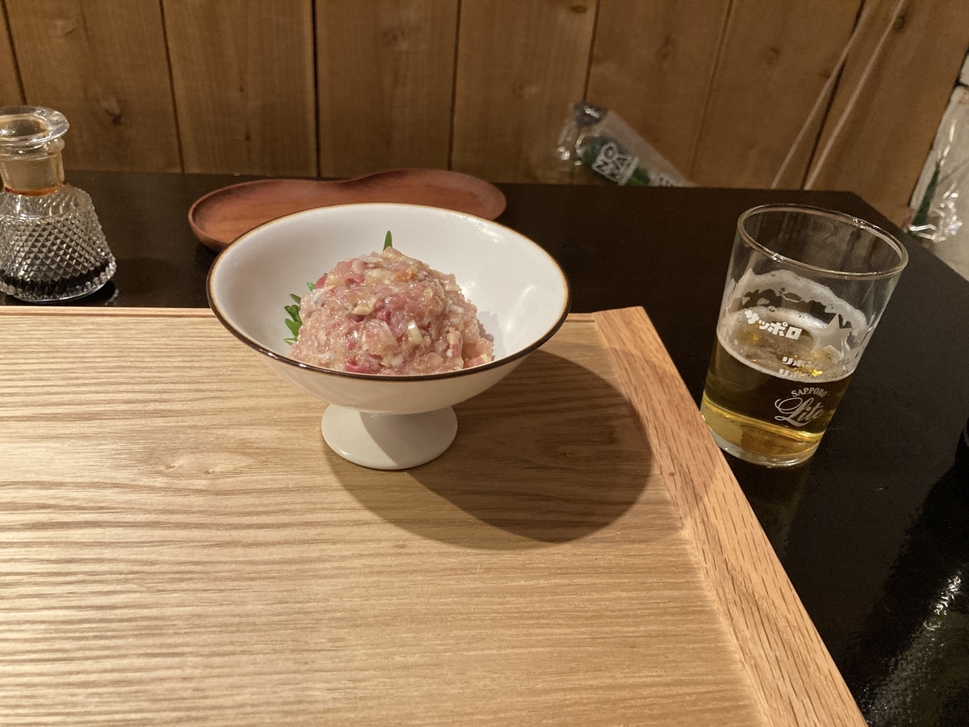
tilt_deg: -34.7
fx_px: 784
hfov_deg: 63.4
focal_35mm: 28
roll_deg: -4.3
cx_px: 484
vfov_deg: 49.7
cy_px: 364
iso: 320
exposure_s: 1/50
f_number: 1.8
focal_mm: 3.99
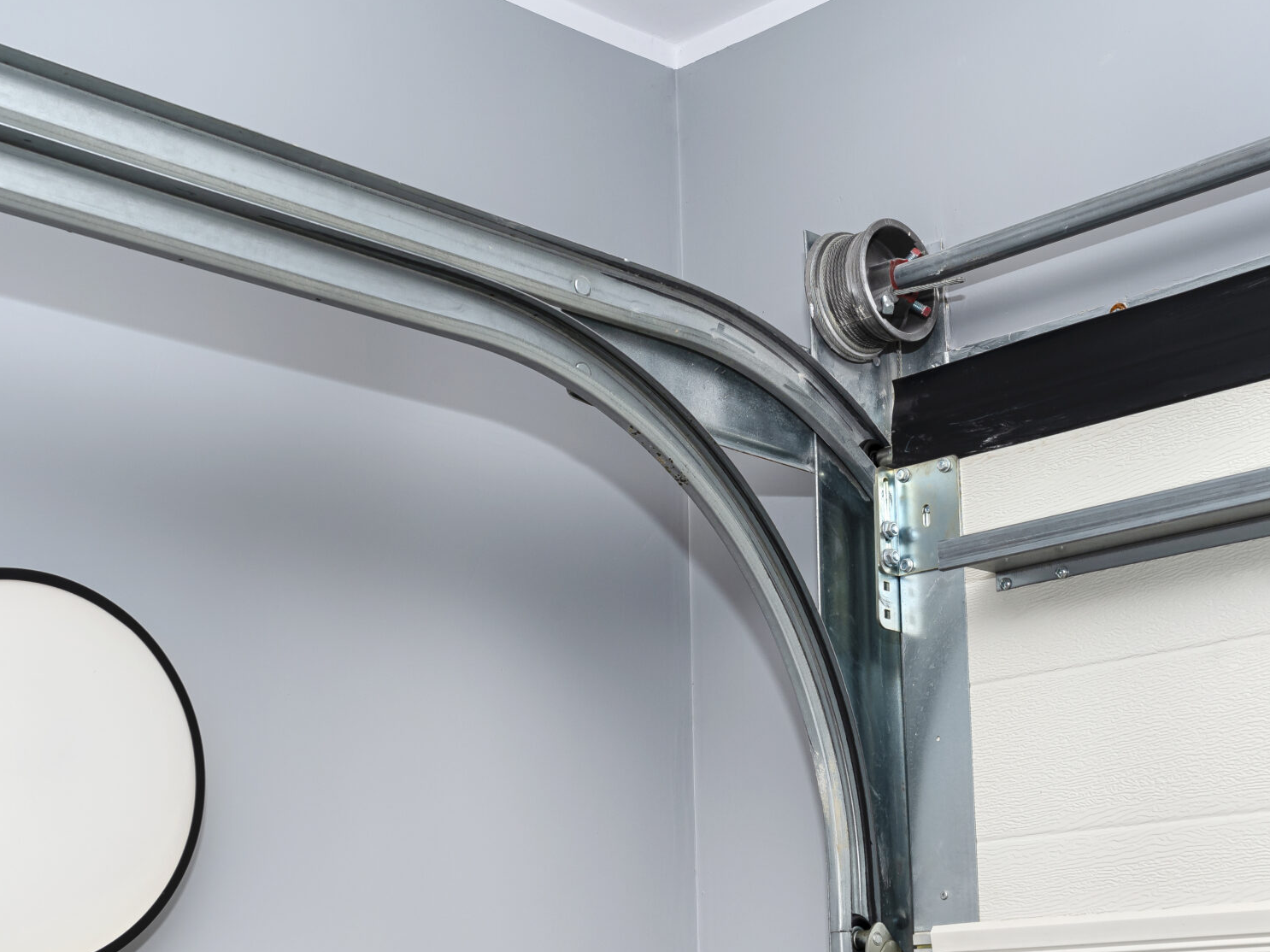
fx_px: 2128
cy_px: 604
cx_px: 762
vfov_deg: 25.1
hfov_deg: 33.1
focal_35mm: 58
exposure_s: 1/60
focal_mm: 35
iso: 100
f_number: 8
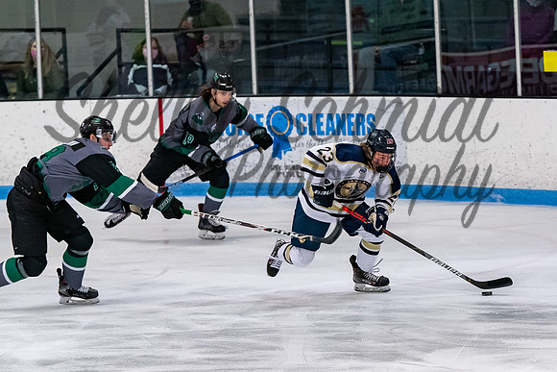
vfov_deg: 4.8
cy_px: 193
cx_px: 393
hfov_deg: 7.2
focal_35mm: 286
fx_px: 4419
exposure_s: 1/800
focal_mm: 135
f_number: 3.5
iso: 2000
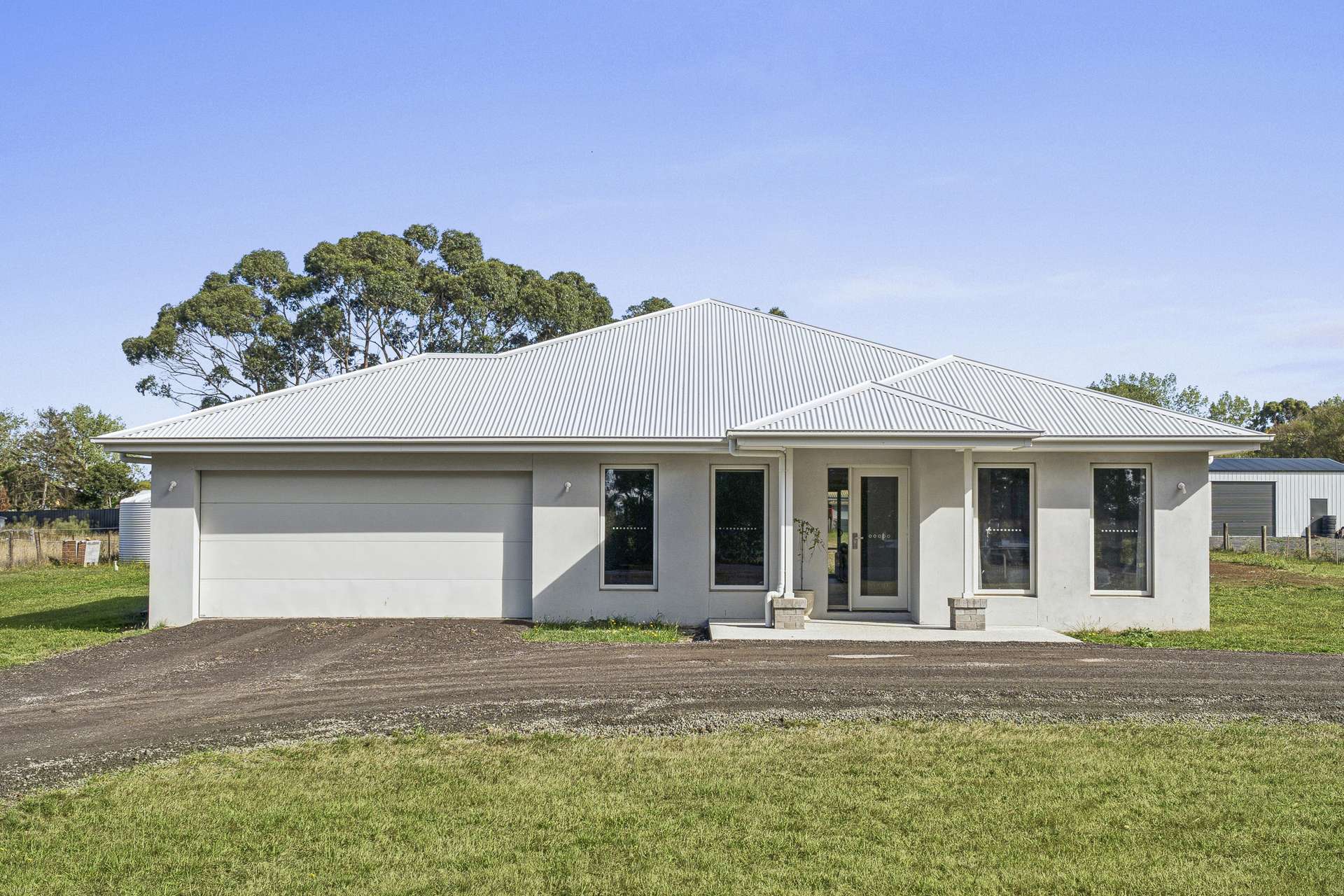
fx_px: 1344
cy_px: 448
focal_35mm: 36
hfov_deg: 53.1
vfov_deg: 36.9
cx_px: 672
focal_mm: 24
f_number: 11
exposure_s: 1/125
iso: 100
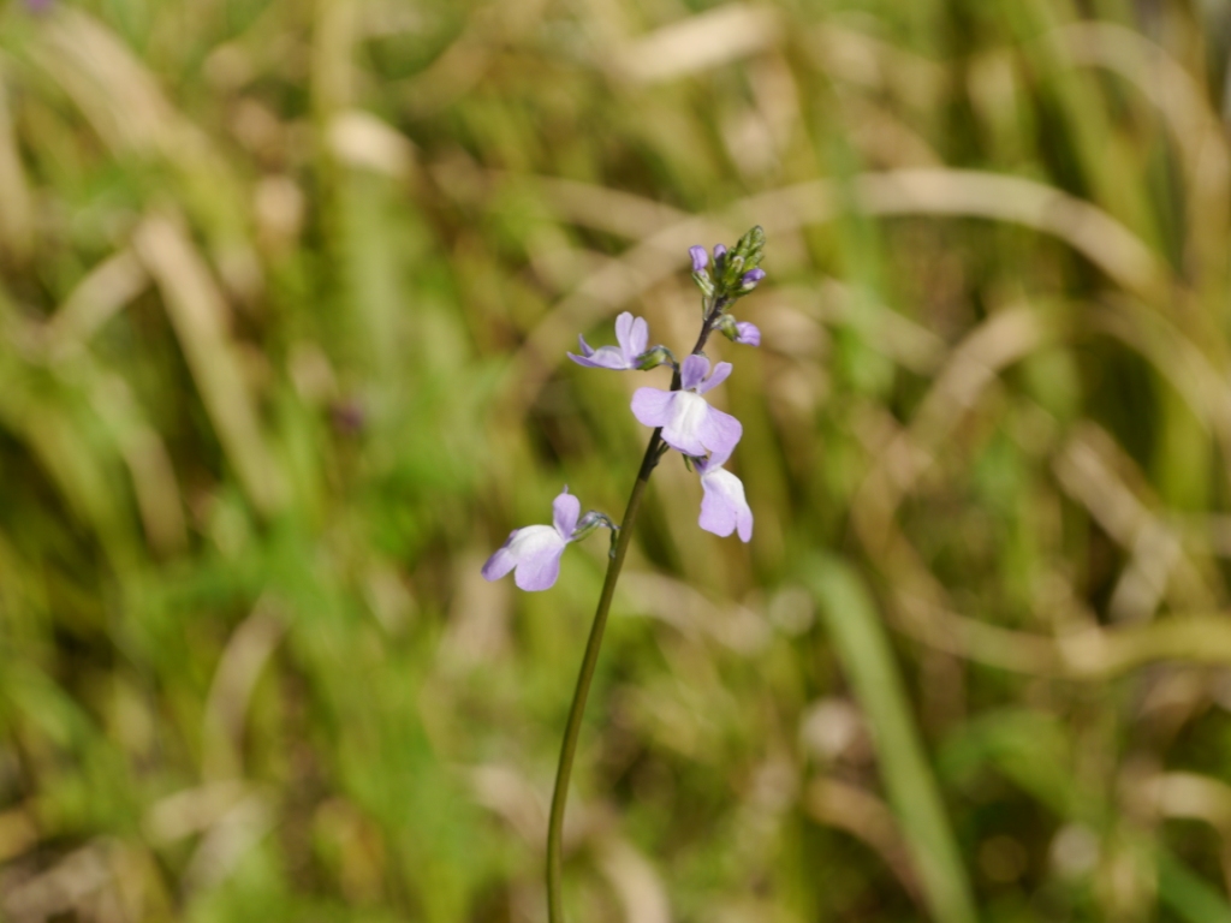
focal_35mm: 84
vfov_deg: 17.6
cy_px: 462
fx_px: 2987
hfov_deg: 23.3
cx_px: 616
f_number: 8
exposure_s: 1/250
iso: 160
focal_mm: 42
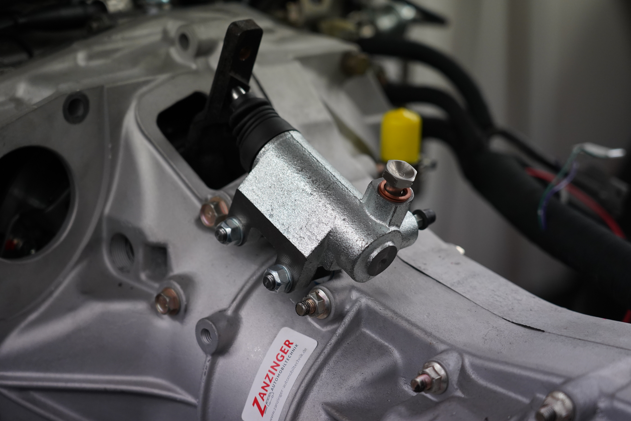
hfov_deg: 26.0
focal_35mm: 78
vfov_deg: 17.5
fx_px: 1367
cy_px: 219
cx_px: 322
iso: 1600
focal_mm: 73
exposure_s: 1/160
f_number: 4
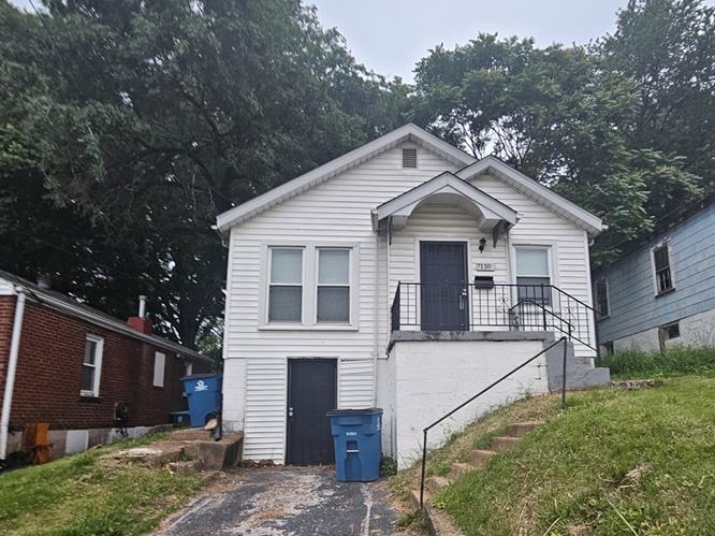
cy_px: 339
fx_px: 413
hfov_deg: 81.4
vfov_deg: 64.8
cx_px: 404
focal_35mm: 20
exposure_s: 1/60
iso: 200
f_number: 2.2
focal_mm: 2.2
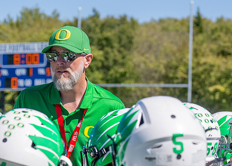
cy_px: 74
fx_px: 929
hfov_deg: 14.2
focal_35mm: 141
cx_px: 77
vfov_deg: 10.2
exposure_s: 1/1600
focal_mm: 70
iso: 160
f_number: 4.5
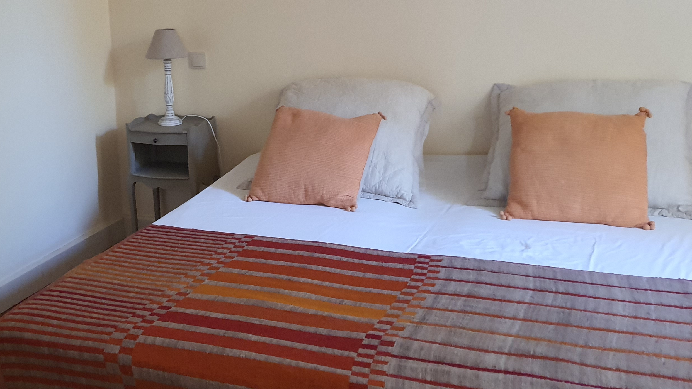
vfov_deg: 25.3
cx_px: 175
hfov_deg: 43.2
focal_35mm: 46
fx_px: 844
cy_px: 55
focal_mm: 4.32
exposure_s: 1/50
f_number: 1.7
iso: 500
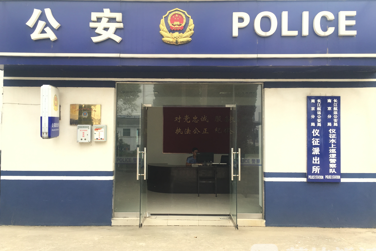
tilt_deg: +3.1
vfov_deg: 42.3
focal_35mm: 31
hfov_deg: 60.3
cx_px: 185
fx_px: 324
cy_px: 127
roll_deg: -0.7
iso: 25
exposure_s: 1/232
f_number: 2.2
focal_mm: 4.15
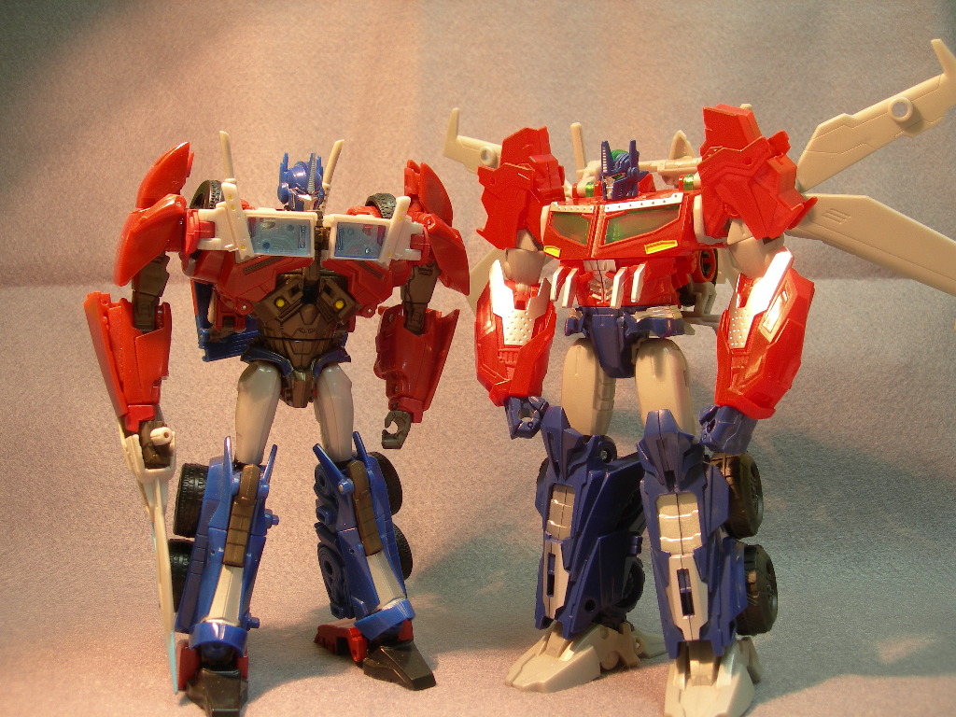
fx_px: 1049
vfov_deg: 37.7
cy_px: 358
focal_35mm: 38
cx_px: 478
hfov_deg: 49.0
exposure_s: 1/8.9
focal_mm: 7.8
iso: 50
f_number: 2.8
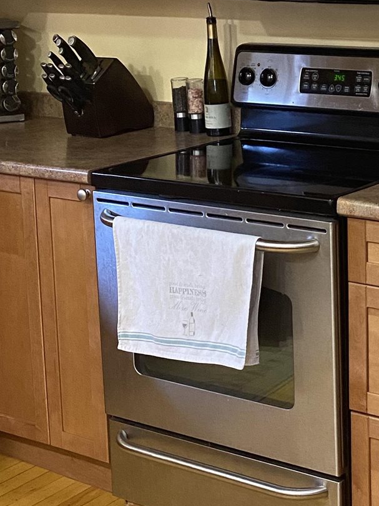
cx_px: 440
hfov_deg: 18.9
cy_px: 100
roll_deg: +0.8
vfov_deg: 25.9
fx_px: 1081
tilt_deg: -7.3
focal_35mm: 74
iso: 320
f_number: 1.8
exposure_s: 1/60
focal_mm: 4.25
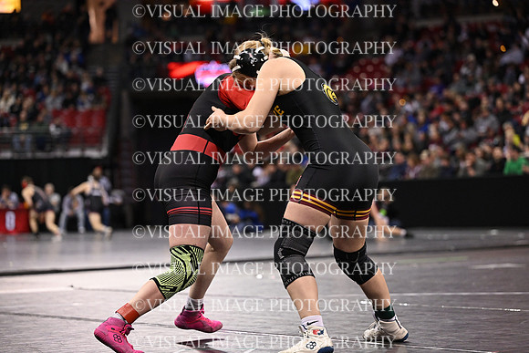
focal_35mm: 115
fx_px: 1690
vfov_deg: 11.9
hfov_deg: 17.8
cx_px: 264
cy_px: 176
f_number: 3.2
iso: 4000
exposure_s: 1/1000
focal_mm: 115
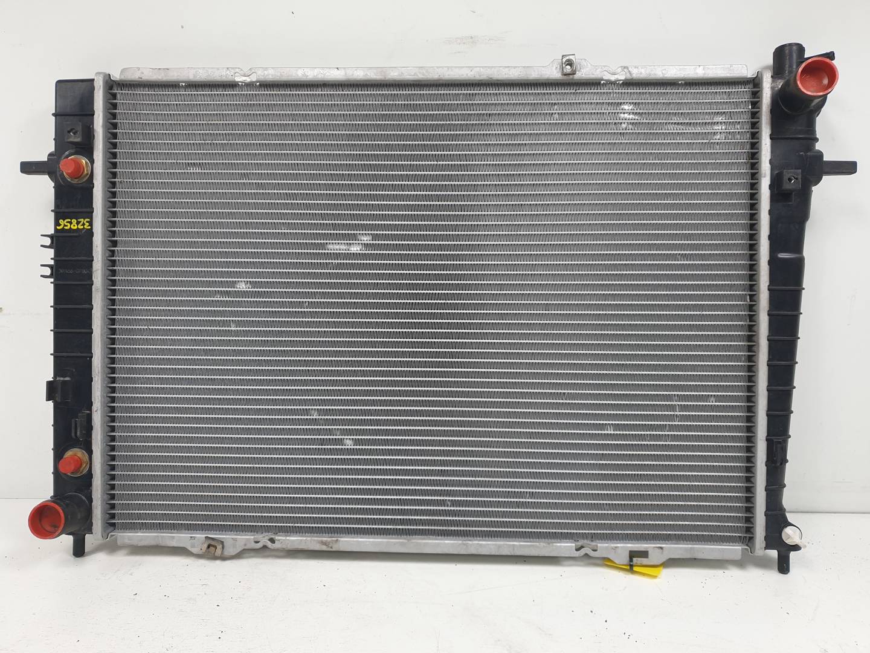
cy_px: 326
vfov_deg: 53.1
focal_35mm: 26
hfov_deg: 67.3
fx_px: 653
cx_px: 435
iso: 50
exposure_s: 1/293
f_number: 1.5
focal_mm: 4.3
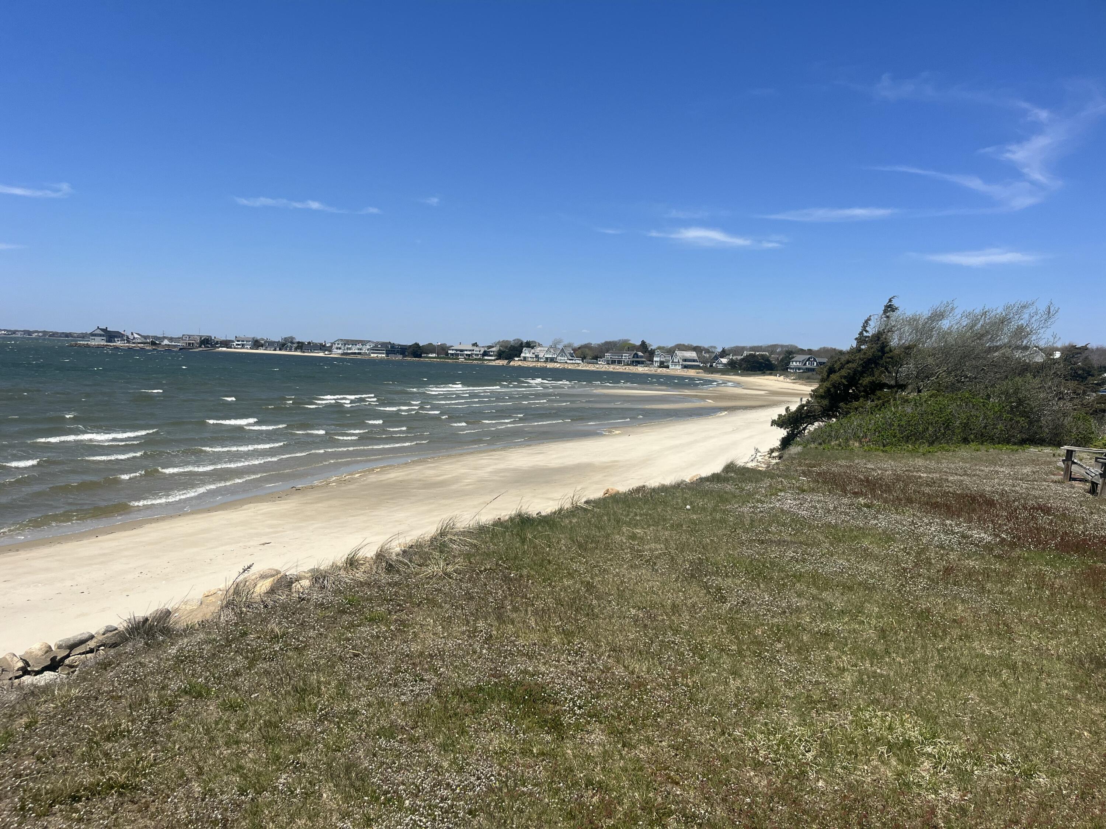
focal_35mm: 26
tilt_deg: -4.1
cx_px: 553
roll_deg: -1.7
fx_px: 831
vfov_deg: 53.1
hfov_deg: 67.3
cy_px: 414
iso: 50
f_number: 1.6
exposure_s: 1/5556
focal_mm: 5.1
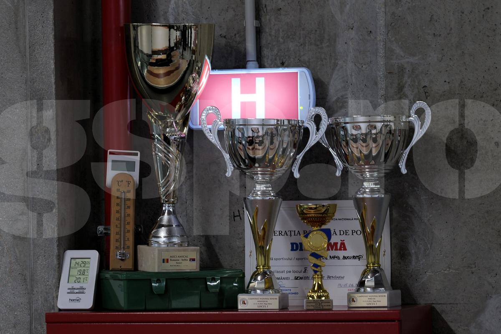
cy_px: 167
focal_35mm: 105
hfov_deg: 19.5
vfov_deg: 13.0
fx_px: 1461
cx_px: 250
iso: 500
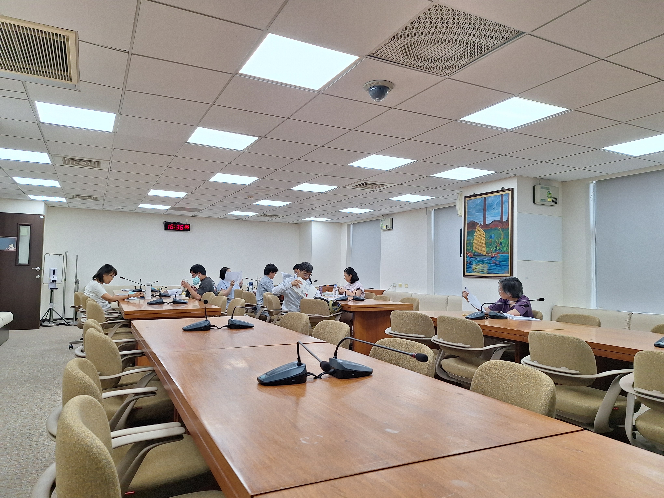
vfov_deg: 58.9
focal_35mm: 23
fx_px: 441
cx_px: 332
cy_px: 249
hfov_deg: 73.9
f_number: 1.8
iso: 40
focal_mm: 5.54
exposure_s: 1/130
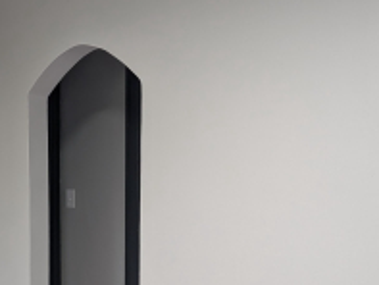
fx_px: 887
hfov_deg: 24.0
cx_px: 127
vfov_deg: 17.7
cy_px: 300
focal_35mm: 81
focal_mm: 6.9
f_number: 1.68
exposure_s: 1/24
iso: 197
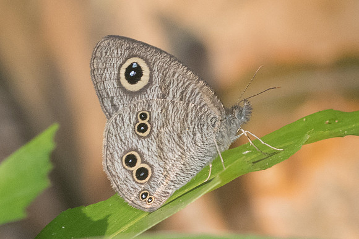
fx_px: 7646
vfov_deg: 1.8
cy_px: 102
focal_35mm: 767
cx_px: 280
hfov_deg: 2.7
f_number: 10
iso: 1000
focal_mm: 150
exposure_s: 1/500
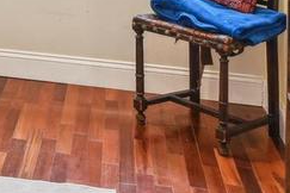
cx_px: -159
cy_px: -167
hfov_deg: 18.7
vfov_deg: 12.9
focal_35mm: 95
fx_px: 765
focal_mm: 16
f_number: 8
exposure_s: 1/50
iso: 800
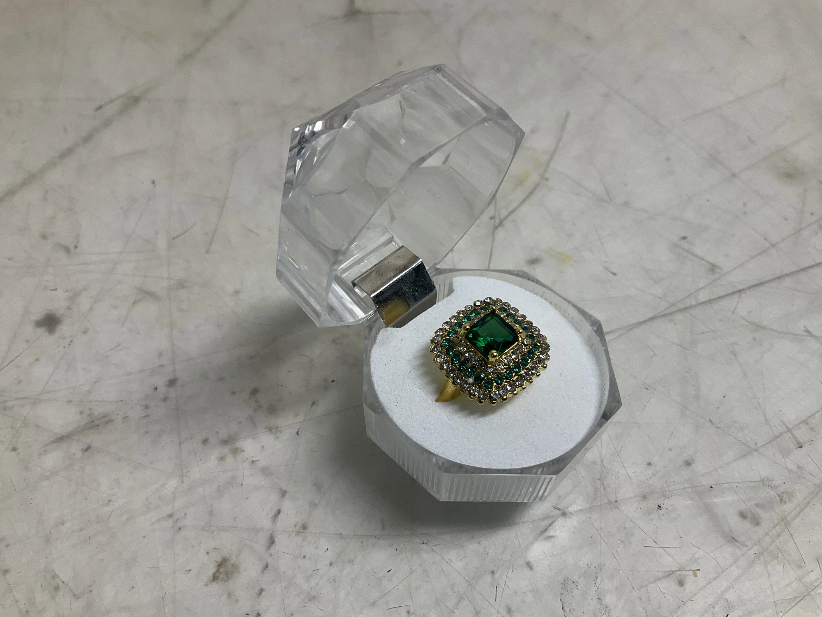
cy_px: 308
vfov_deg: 48.2
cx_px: 411
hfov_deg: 61.7
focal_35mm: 29
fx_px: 689
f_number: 1.8
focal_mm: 3
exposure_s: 1/120
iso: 40
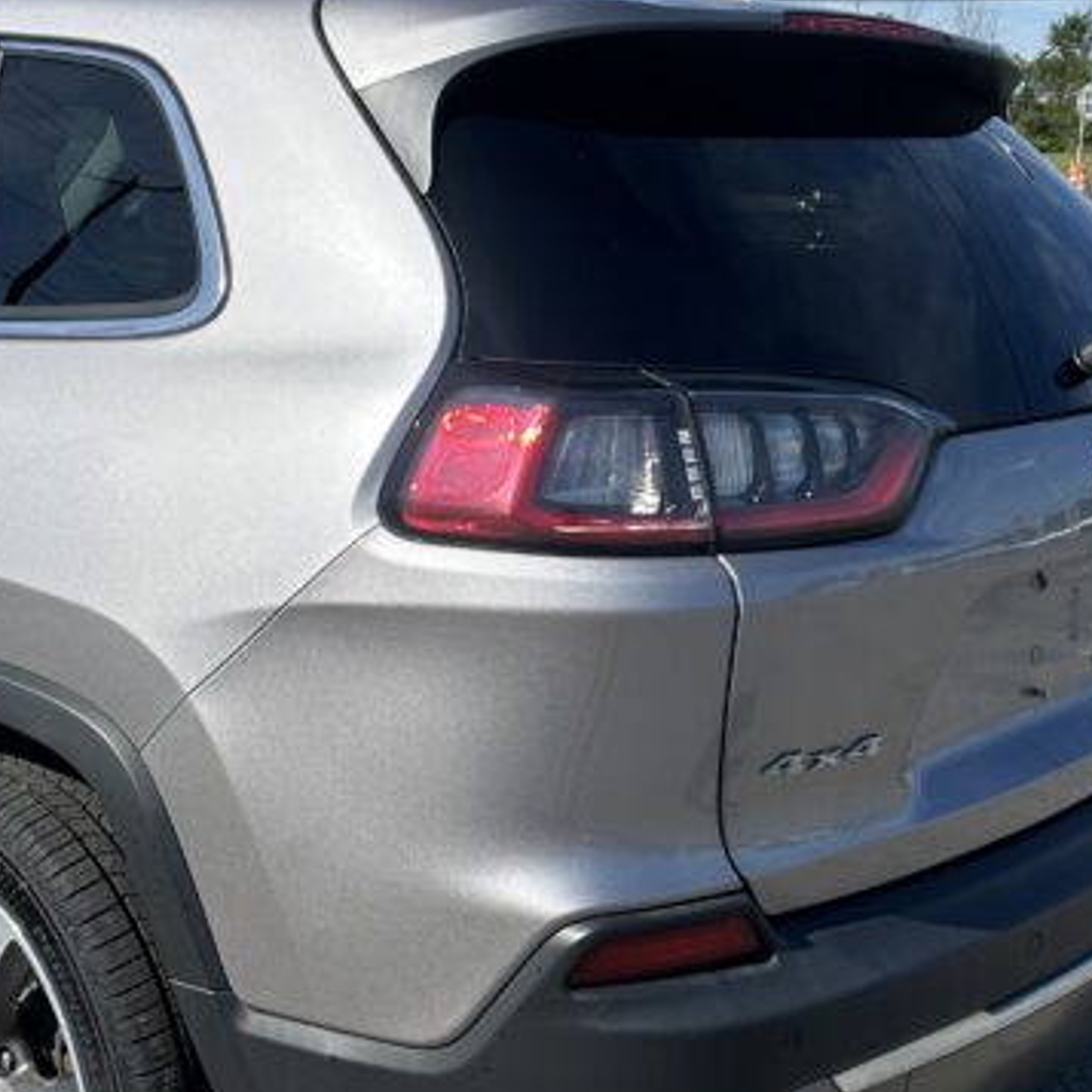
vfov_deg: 26.1
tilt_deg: -10.6
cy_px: 502
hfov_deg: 25.9
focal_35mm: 66
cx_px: 349
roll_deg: -0.4
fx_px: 2356
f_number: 1.5
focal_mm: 5.7
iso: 50
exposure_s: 1/4115
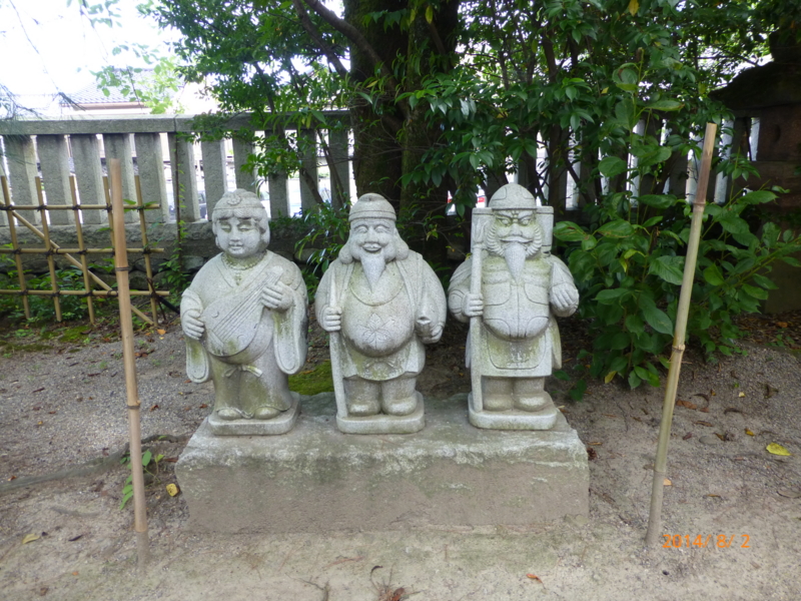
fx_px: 555
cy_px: 300
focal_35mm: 24
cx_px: 400
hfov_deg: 71.6
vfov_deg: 56.8
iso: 160
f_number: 3.3
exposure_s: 1/60
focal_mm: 4.3
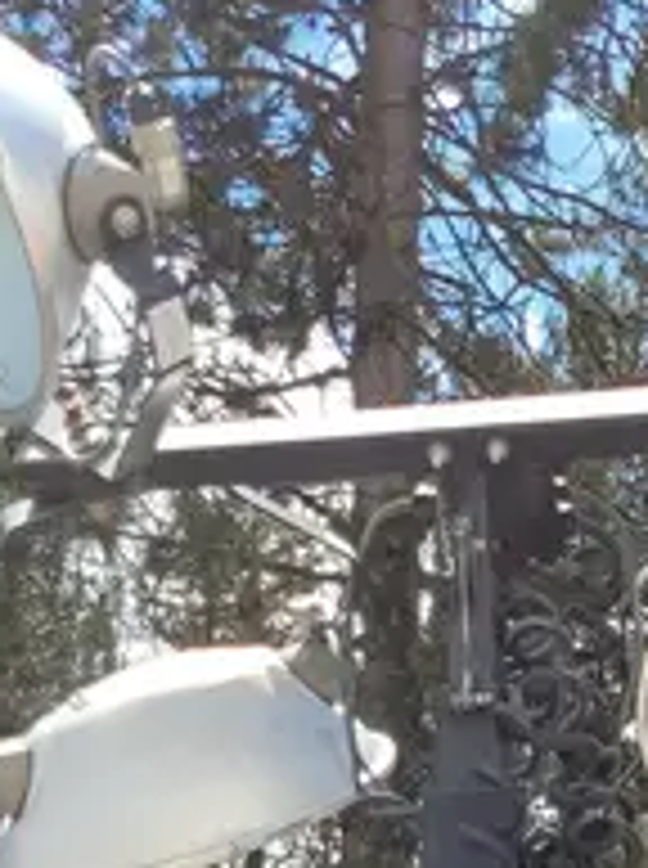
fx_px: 2479
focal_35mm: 99
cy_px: 1608
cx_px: 508
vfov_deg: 16.4
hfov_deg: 14.8
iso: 40
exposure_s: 1/1049
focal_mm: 5.4
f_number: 1.8
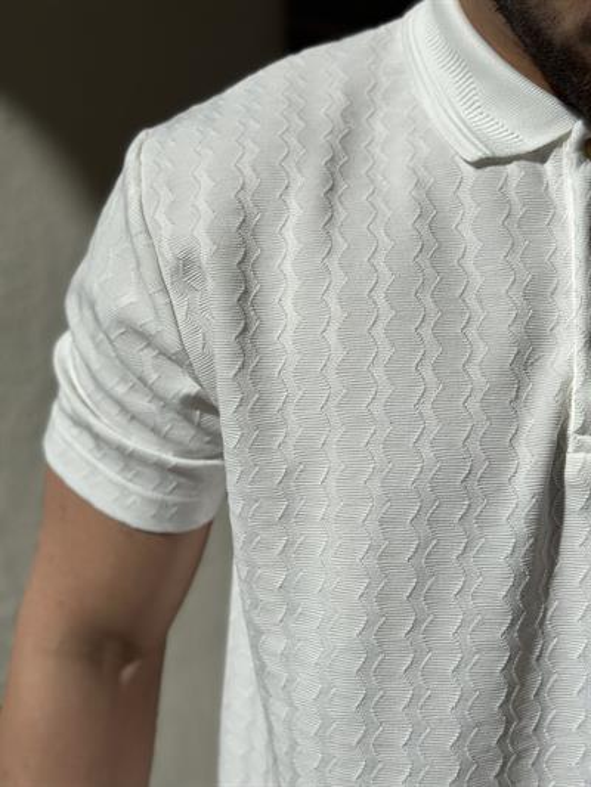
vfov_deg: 39.6
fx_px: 1092
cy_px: 394
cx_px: 296
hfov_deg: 30.3
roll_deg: -0.2
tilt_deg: -8.0
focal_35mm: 48
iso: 64
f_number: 1.78
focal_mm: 6.86
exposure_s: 1/18868
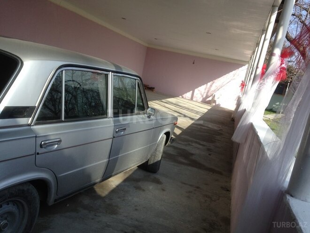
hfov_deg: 55.4
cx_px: 155
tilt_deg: -7.2
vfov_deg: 42.9
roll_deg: -13.0
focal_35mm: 33
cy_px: 116
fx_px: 296
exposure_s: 1/638
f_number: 2.4
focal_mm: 4.12
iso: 50
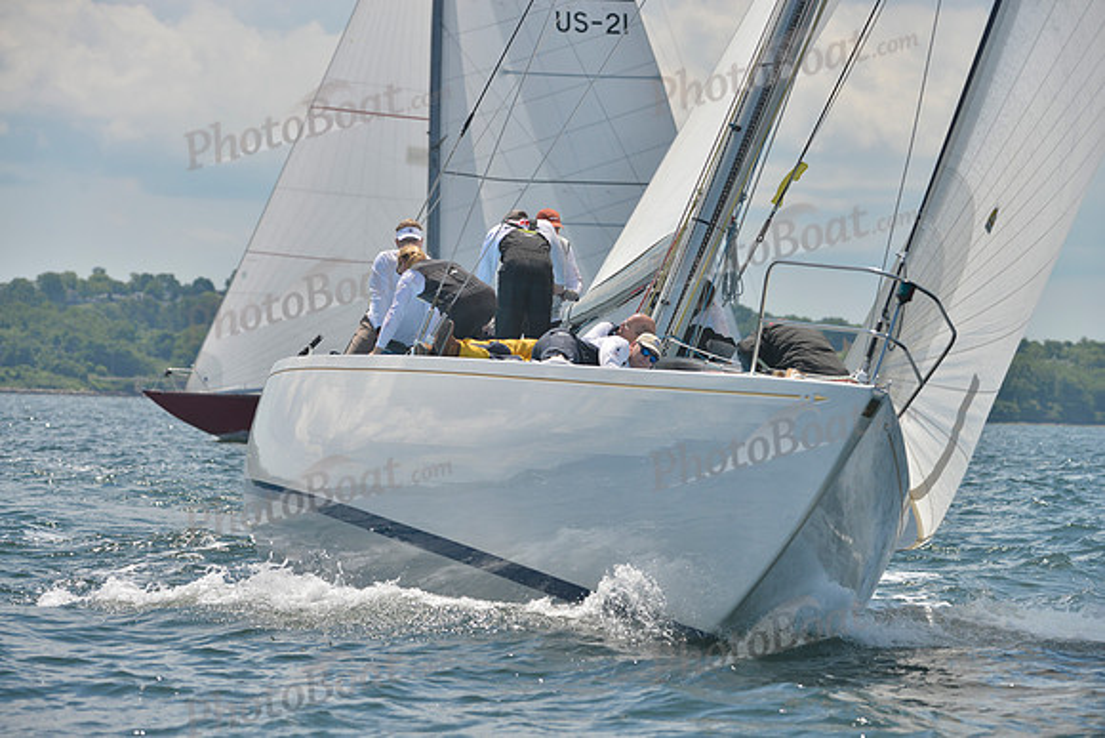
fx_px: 6140
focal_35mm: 200
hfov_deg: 10.3
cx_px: 552
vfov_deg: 6.9
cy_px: 369
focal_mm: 200
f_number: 7.1
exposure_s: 1/1250
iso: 280
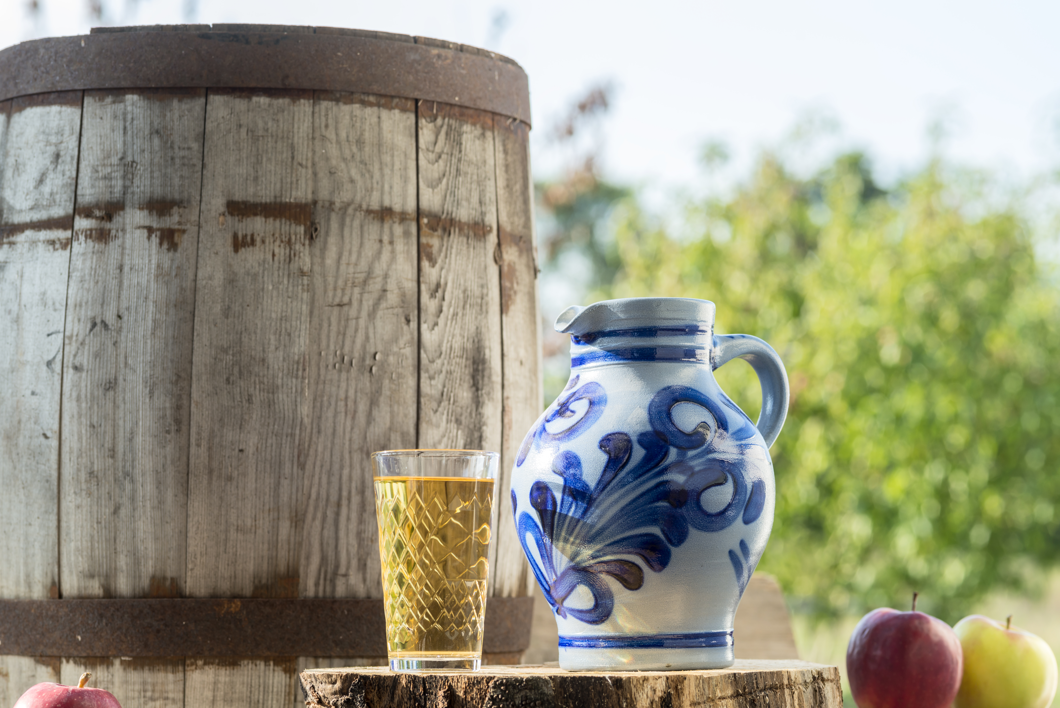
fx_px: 3092
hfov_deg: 19.5
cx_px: 530
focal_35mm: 105
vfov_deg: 13.1
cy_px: 354
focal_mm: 105
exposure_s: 1/125
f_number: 8
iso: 200
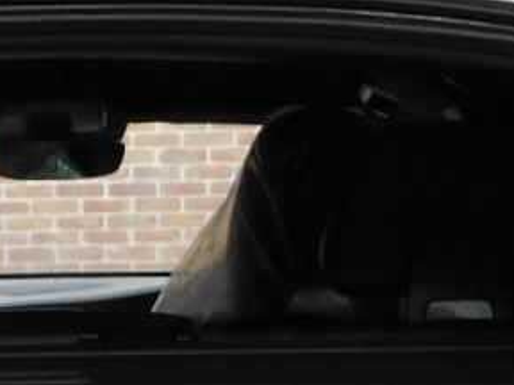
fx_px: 1901
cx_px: -73
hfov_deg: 15.0
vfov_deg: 11.1
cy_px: 597
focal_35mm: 128
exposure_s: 1/30
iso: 280
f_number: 3
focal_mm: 4
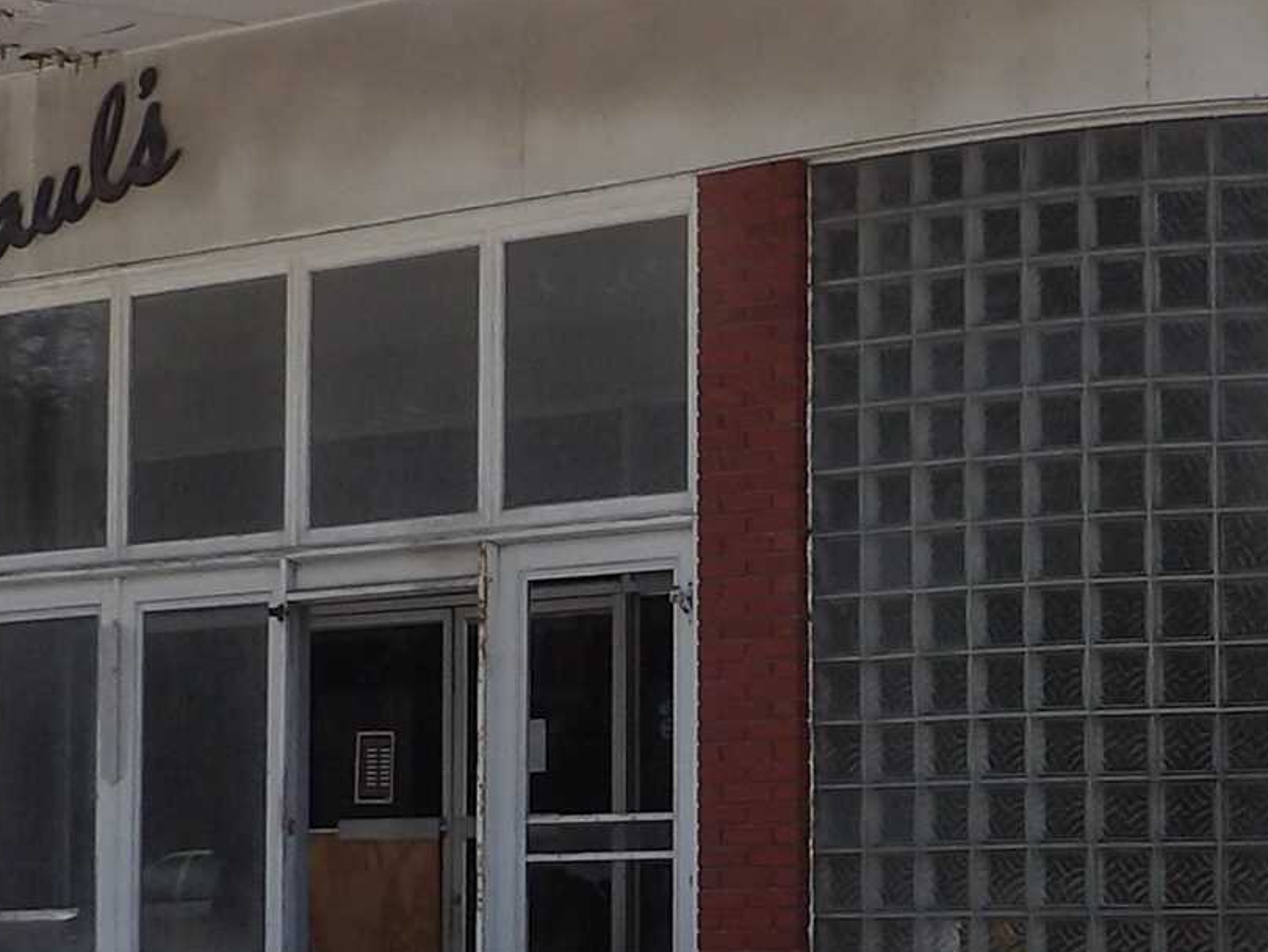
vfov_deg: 16.1
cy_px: 745
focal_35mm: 91
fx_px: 3334
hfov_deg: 21.1
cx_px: 1104
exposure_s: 1/812
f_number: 3.2
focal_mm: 4.3
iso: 100
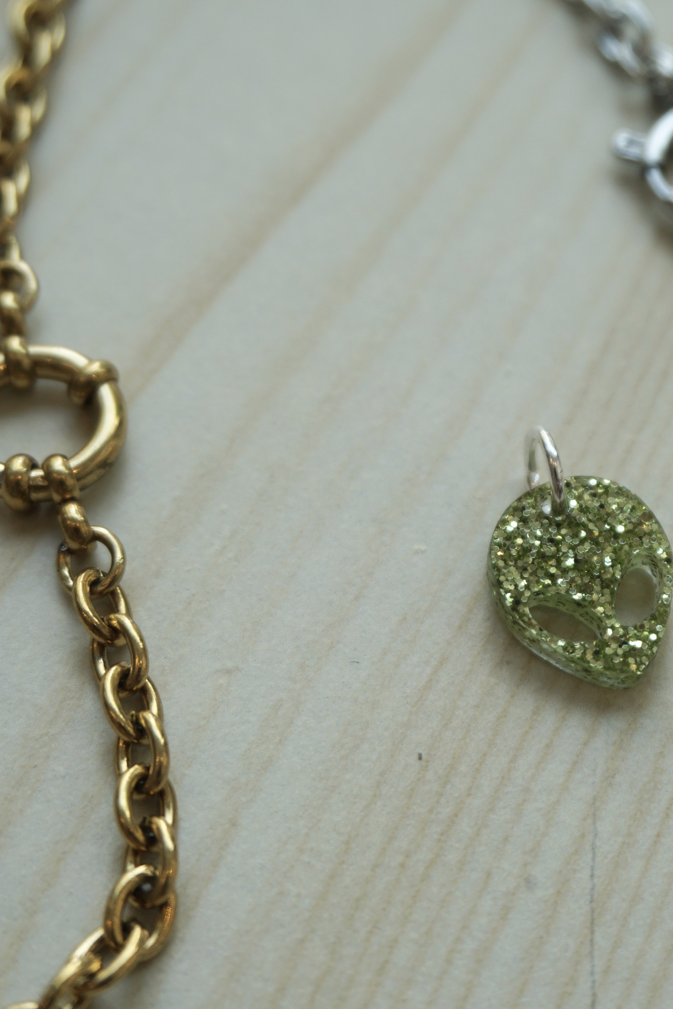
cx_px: 470
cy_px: 579
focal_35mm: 64
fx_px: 1789
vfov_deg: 31.5
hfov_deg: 21.2
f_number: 4.5
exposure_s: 1/160
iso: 125
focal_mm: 27
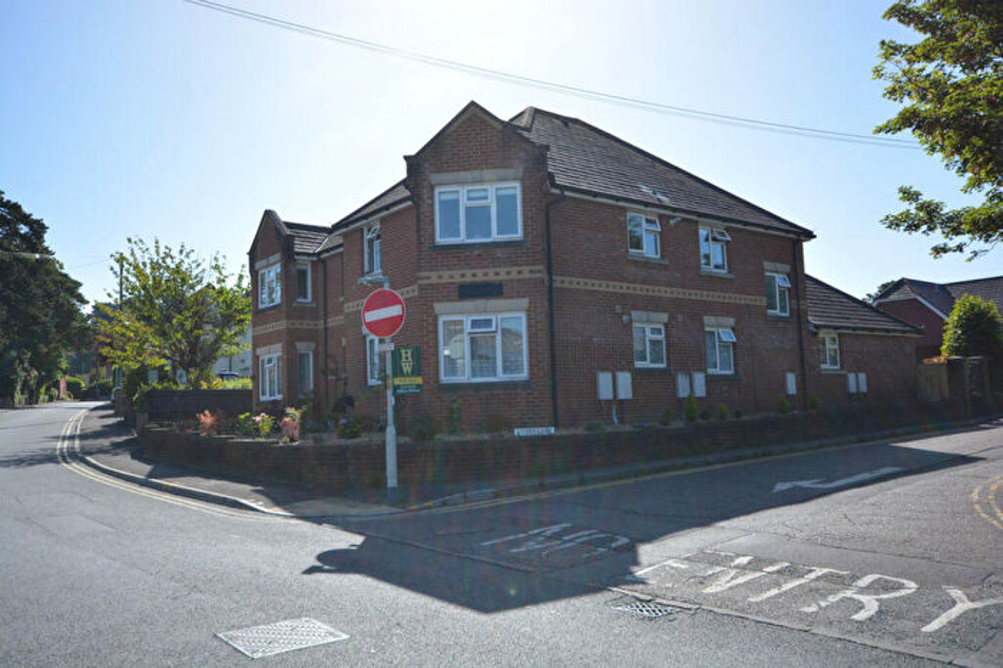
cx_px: 502
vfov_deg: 43.6
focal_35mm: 30
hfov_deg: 62.0
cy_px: 334
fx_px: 835
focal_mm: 20
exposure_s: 1/800
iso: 400
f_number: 8
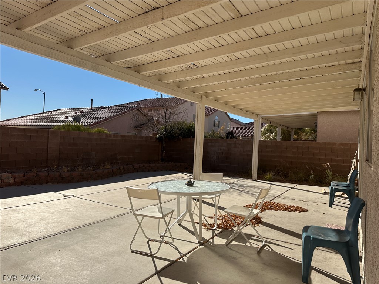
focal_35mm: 24
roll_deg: -3.2
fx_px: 263
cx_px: 190
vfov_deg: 56.8
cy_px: 142
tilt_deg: +2.6
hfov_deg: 71.6
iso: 80
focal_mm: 6.86
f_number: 1.78
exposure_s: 1/8197
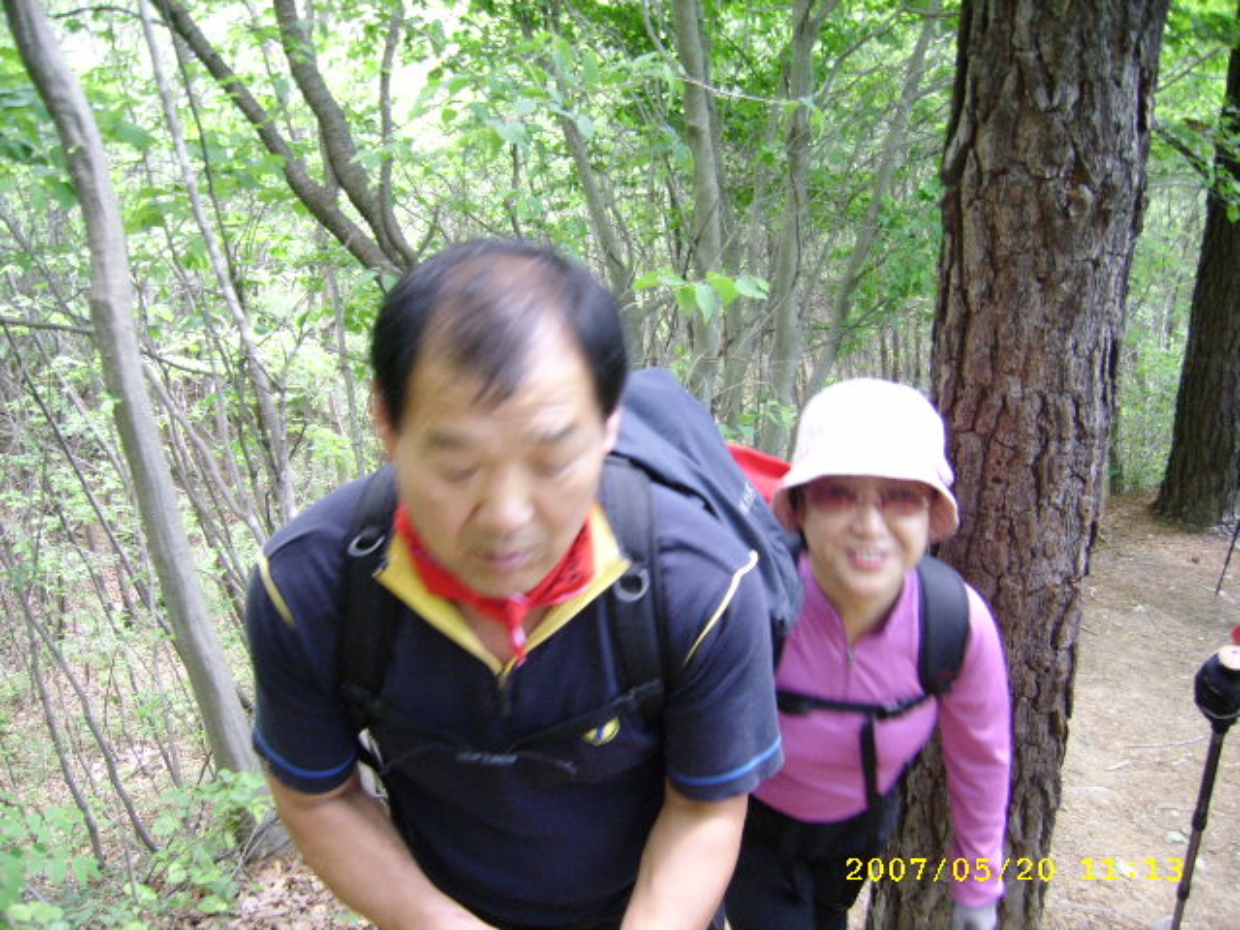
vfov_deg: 40.7
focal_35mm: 35
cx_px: 620
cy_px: 465
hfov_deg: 52.6
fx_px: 1254
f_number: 2.8
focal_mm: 5.95
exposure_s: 1/30
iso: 282
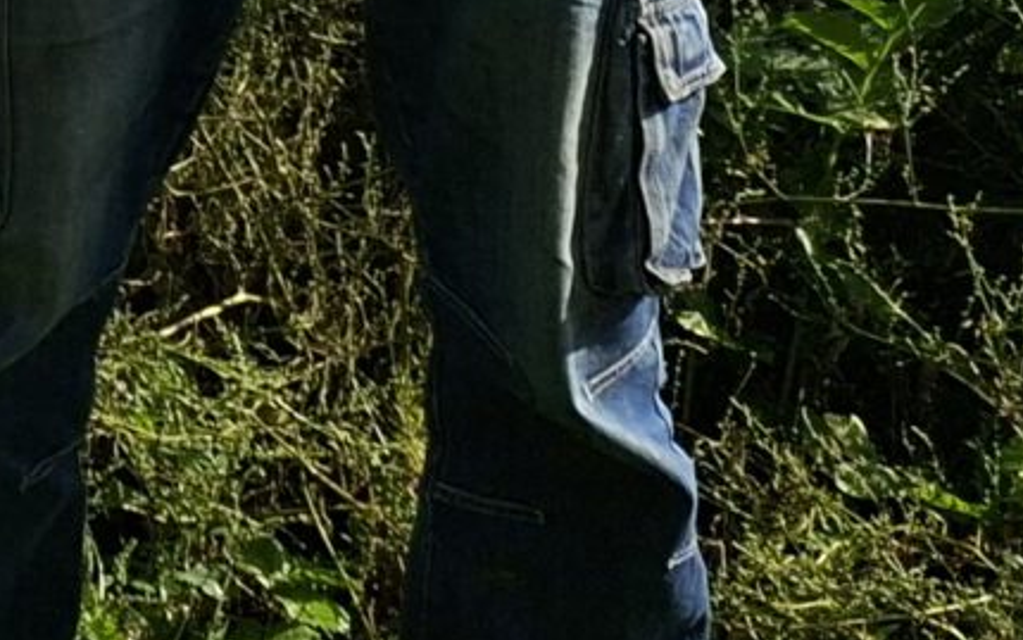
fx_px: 4044
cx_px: -1432
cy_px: -1028
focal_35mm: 145
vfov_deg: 8.2
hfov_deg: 11.8
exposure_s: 1/2053
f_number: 1.8
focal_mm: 5.54
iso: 50
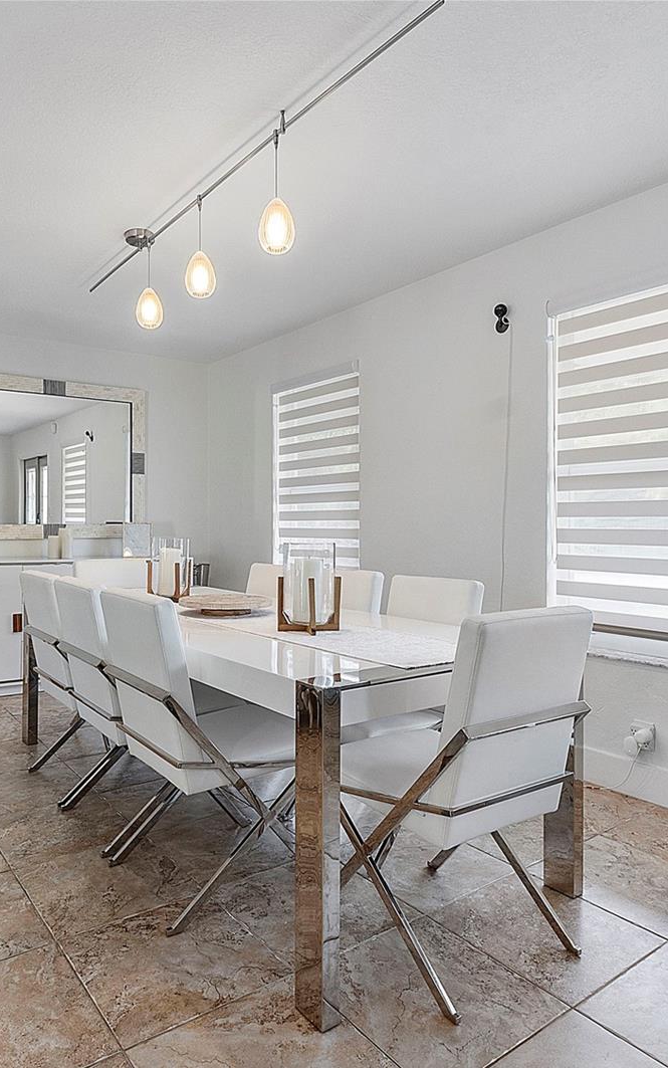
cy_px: 535
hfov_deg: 52.7
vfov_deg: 77.1
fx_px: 669
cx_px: 267
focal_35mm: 23
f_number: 9
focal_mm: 10
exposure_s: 1/8
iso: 250
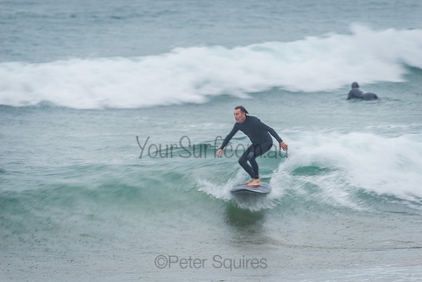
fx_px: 5862
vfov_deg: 2.8
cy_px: 141
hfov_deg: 4.1
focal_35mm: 500
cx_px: 211
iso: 125
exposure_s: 1/30
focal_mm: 500
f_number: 5.6
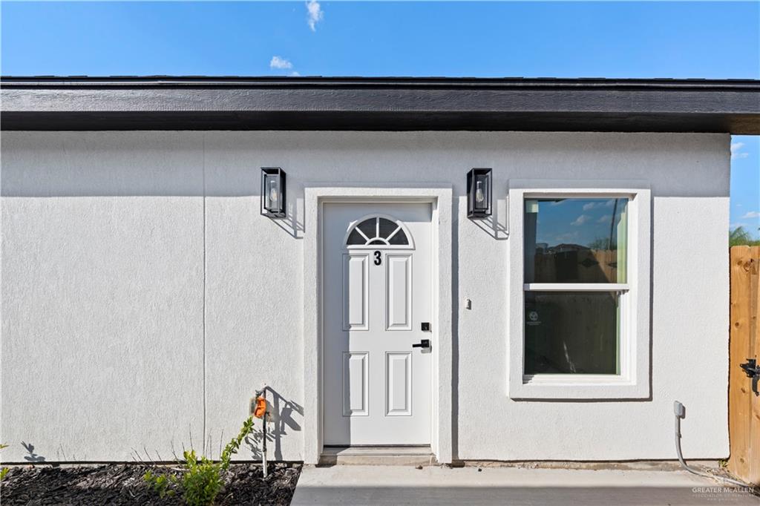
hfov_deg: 104.3
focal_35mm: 14
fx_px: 295
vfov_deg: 81.2
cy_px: 253
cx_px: 380
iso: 100
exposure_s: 1/2000
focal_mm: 14
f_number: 2
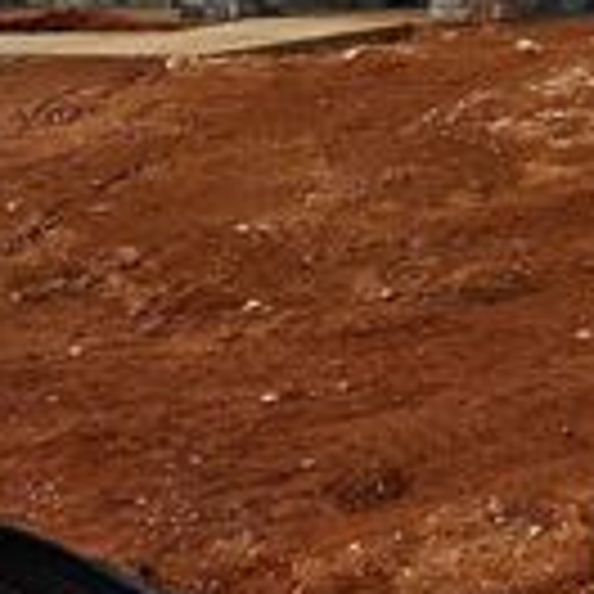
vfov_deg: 14.9
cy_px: -335
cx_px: 468
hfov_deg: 16.2
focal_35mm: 107
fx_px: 2077
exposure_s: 1/5848
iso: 80
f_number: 1.78
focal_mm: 6.86
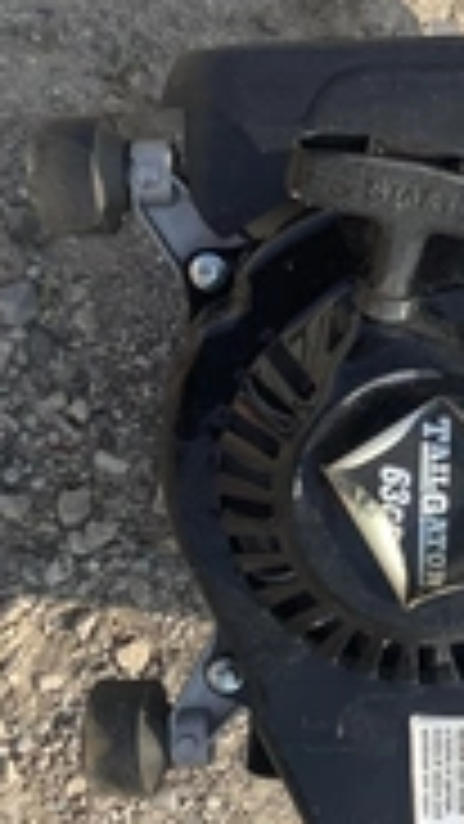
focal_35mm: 74
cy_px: 432
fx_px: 1618
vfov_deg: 28.6
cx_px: 563
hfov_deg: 15.7
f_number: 2.4
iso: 25
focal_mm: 3.3
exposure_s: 1/947
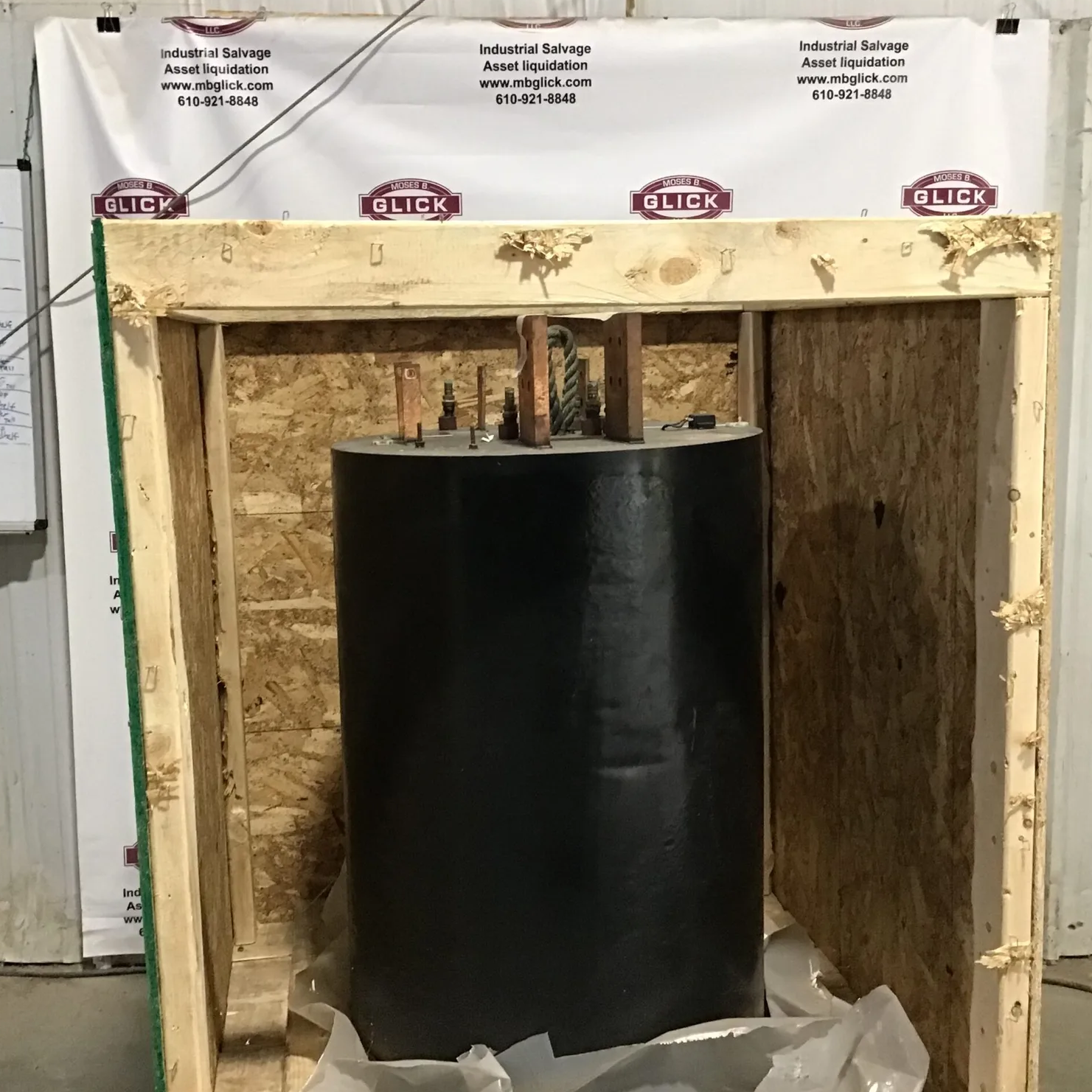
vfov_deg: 44.9
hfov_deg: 44.9
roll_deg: -0.5
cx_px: 540
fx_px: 1321
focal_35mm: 37
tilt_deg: -8.4
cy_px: 549
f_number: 2.4
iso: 200
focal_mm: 3.3
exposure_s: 1/24
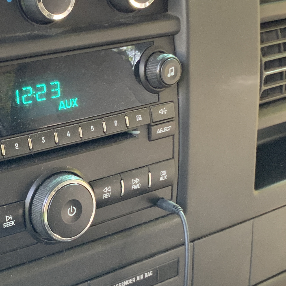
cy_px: 152
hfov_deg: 21.1
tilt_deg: -23.4
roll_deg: -4.2
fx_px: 757
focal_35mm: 81
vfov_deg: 21.4
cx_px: 52
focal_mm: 3
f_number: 1.8
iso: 200
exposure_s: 1/60
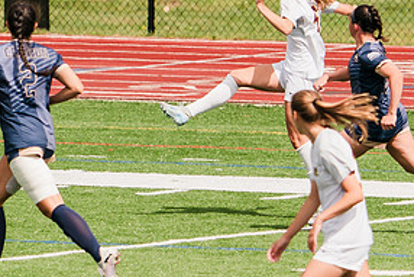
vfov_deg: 1.3
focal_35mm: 1082
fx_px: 12449
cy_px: 78
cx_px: 259
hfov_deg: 1.9
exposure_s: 1/1600
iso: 250
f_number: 6.3
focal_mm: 324
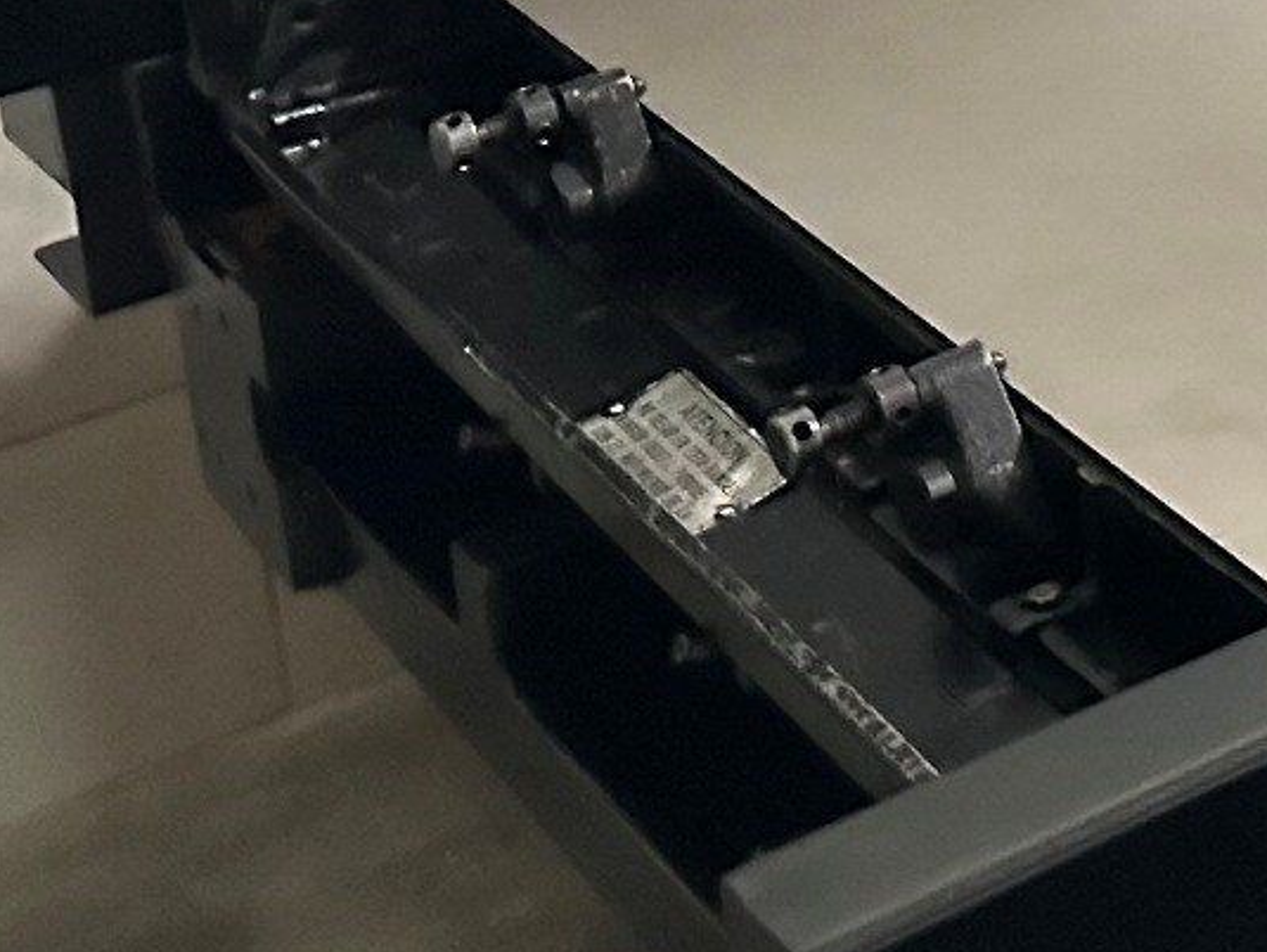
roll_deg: +0.8
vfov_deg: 13.3
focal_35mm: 103
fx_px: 3773
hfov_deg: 15.7
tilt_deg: -13.4
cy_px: -635
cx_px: 2406
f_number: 1.78
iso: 1000
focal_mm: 6.86
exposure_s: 1/33
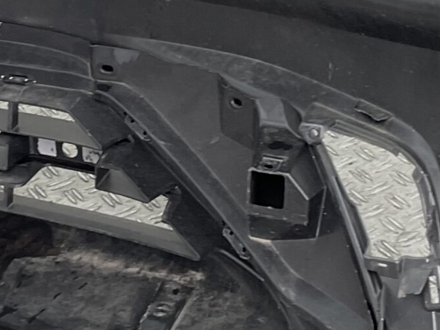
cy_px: 37
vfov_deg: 13.3
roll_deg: +5.8
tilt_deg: -28.4
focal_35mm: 110
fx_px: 1398
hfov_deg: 17.9
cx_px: 169
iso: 16
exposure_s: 1/100
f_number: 1.8
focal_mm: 3
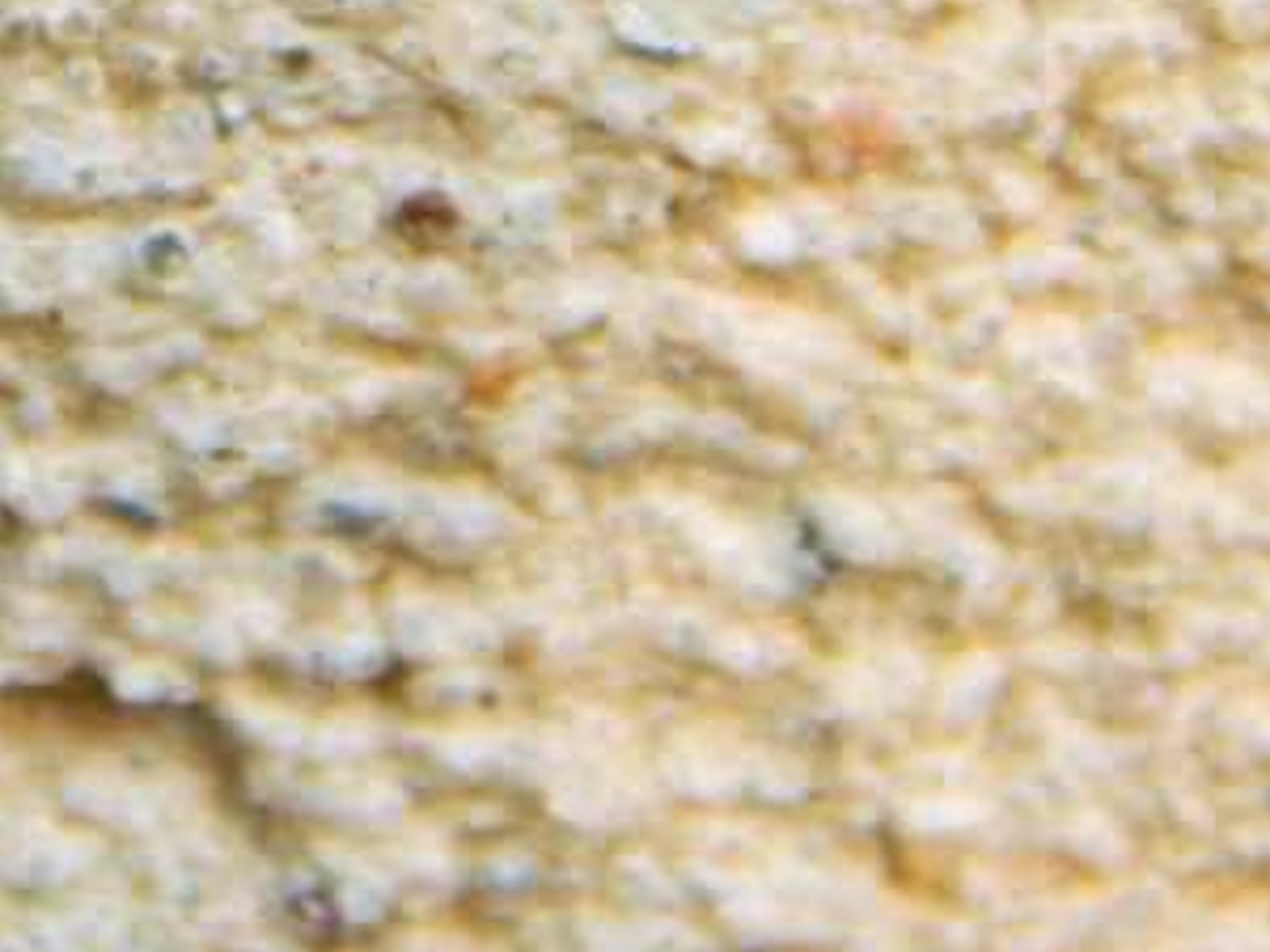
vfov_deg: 2.5
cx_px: -366
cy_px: -364
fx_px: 21573
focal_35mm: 588
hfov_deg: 3.4
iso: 125
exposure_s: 1/160
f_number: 5.4
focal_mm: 37.1
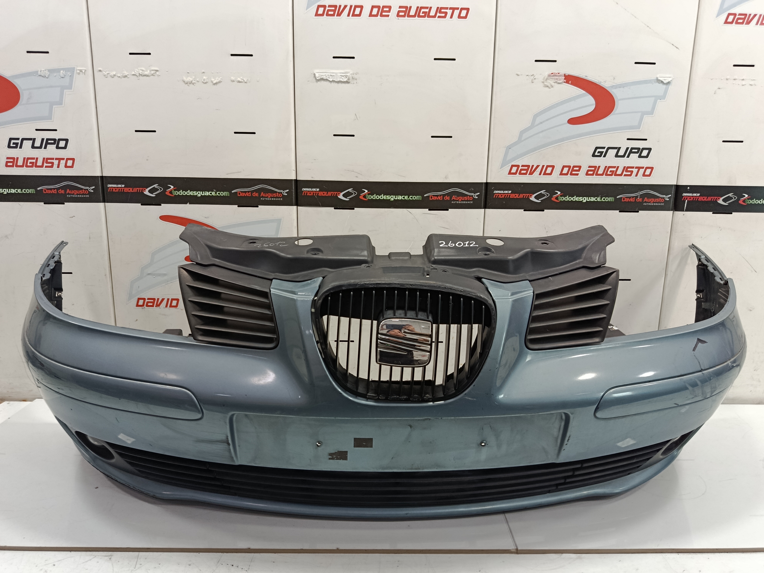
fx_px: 530
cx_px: 382
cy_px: 286
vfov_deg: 56.8
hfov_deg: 71.6
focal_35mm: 24
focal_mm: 5.24
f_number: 1.7
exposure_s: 1/50
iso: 735
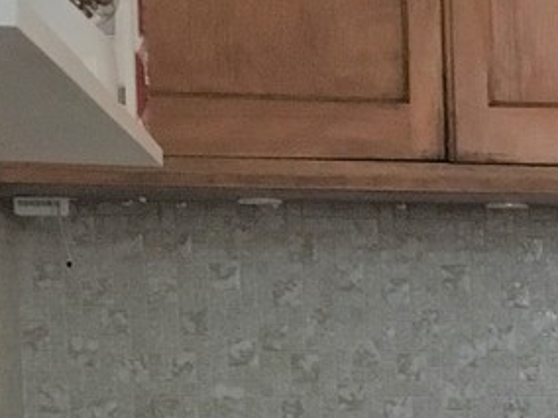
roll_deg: +0.1
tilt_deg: -5.2
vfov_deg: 9.8
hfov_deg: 12.6
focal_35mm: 147
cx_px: 884
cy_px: 602
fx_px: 2370
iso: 200
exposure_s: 1/17
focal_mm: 4.15
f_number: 2.2
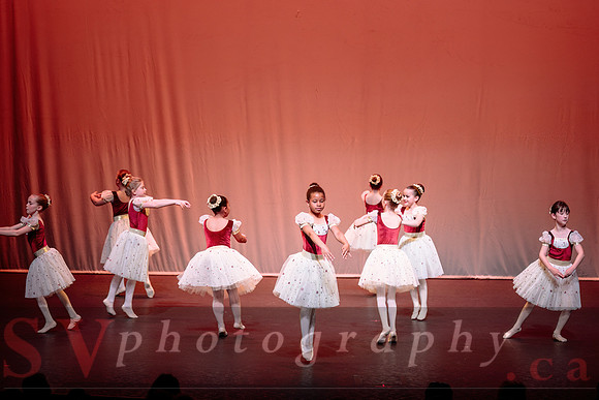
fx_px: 1741
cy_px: 200
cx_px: 304
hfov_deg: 19.5
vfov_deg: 13.1
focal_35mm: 105
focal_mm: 102
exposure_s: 1/400
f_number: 2.8
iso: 1250
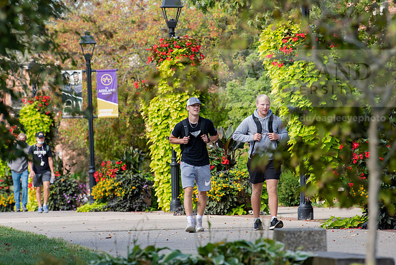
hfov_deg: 6.9
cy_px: 132
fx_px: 3301
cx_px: 198
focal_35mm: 300
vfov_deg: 4.6
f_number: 8
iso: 500
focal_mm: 300
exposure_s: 1/320
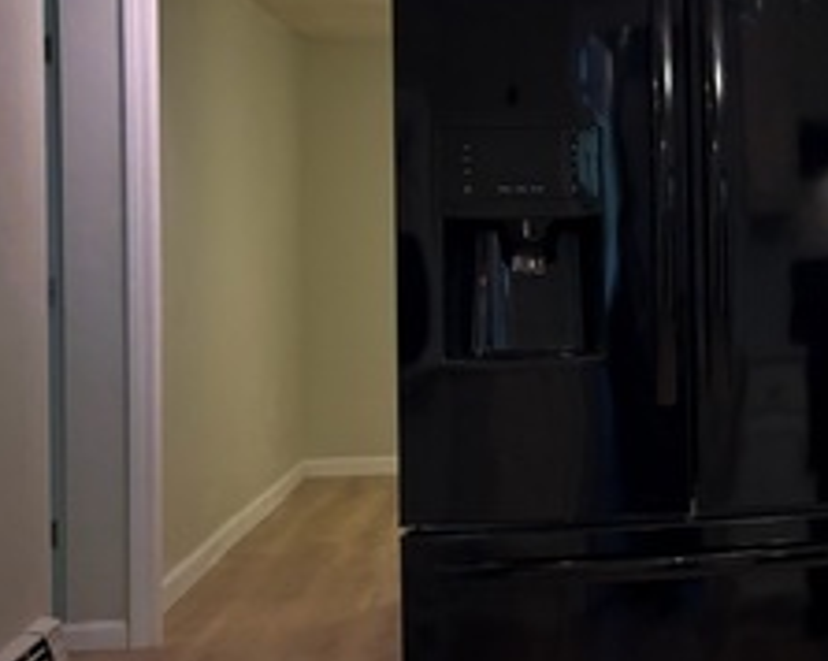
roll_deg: +1.0
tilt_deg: +0.0
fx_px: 1861
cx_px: 1108
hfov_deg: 22.2
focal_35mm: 76
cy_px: 264
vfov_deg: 20.1
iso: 80
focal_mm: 5.96
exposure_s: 1/60
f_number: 1.6
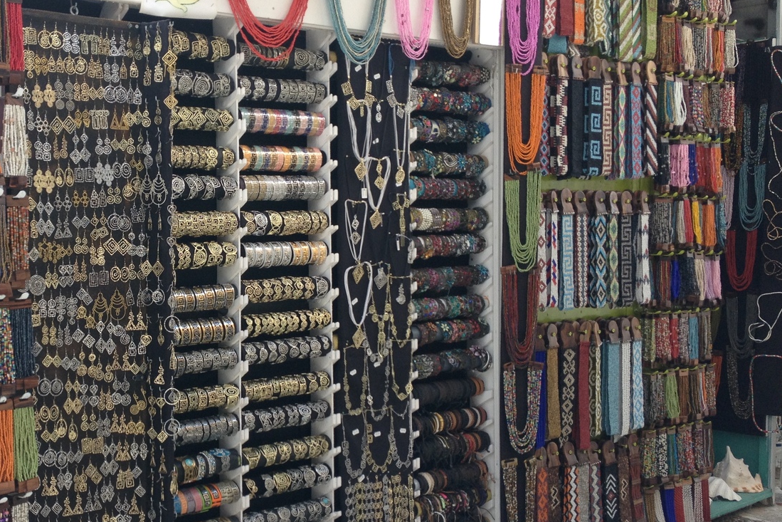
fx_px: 1151
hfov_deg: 36.8
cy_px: 298
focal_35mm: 53
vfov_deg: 25.5
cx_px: 218
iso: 50
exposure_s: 1/345
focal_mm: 4.28
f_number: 2.4
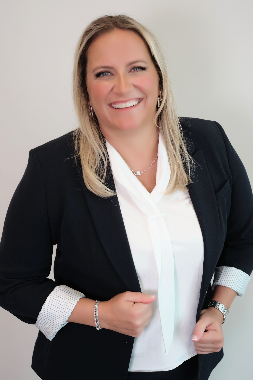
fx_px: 559
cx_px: 126
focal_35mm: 53
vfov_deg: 37.5
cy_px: 190
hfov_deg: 25.5
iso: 1000
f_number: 4.5
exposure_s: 1/160
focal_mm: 35
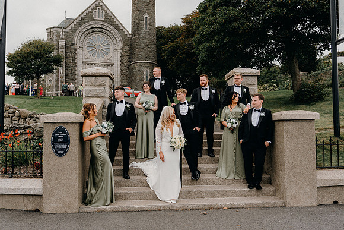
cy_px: 115
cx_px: 172
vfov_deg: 43.6
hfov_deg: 61.9
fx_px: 287
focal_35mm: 30
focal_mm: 30
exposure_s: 1/250
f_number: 5.6
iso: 320
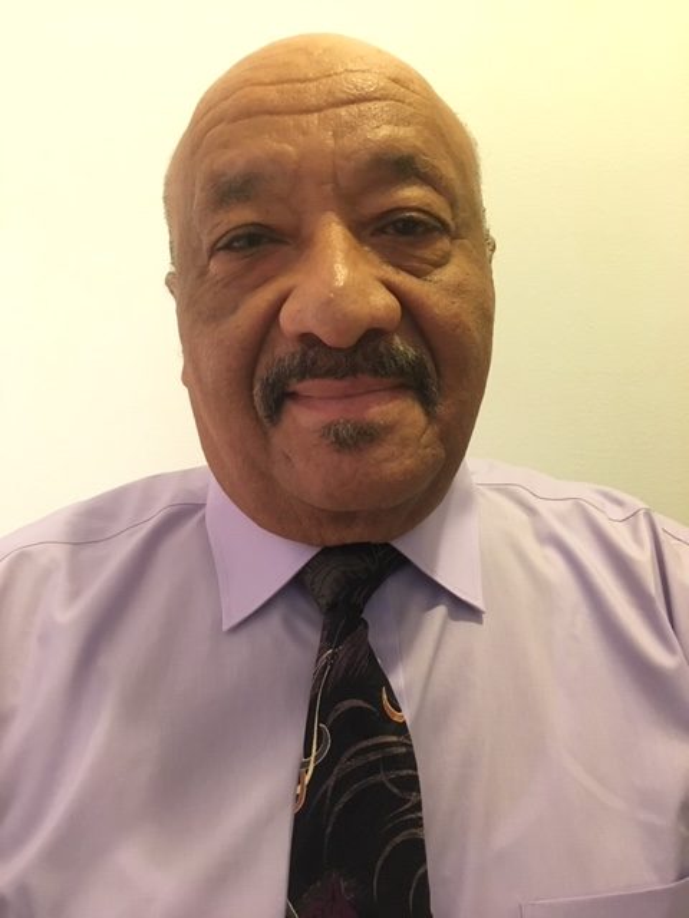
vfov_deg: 61.7
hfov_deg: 48.2
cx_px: 344
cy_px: 459
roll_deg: +0.4
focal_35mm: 29
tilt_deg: -6.1
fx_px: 770
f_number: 2.2
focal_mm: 4.15
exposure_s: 1/15
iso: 250
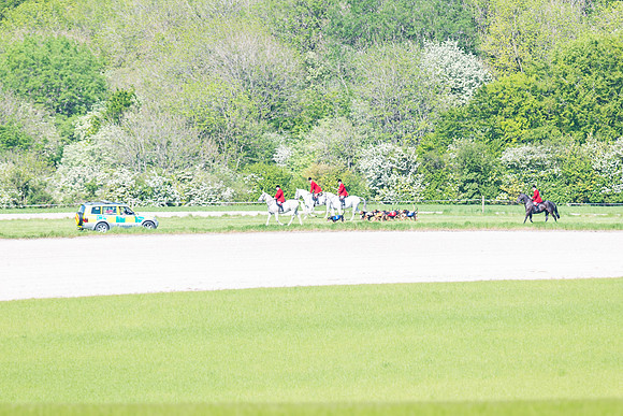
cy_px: 208
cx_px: 312
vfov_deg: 2.3
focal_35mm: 600
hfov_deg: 3.4
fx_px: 10385
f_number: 5
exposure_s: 1/1000
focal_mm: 400
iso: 250
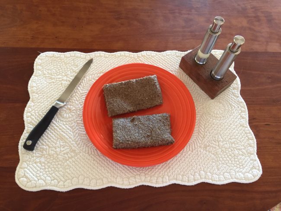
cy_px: 106
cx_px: 140
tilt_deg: -64.3
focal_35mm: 29
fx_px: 235
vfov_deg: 48.3
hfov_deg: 61.6
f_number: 2.2
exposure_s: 1/30
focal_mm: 4.15
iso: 125
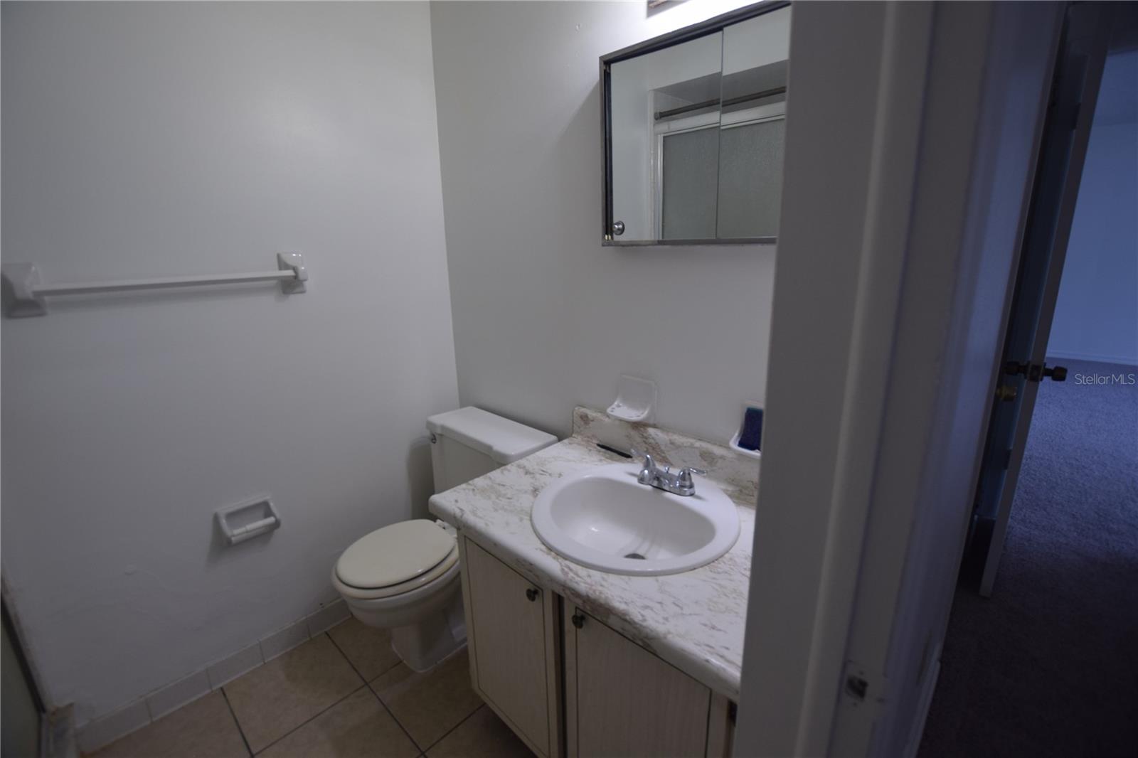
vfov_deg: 77.3
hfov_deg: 100.4
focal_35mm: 15
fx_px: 474
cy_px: 379
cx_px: 569
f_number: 4
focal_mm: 10
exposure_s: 1/80
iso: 400
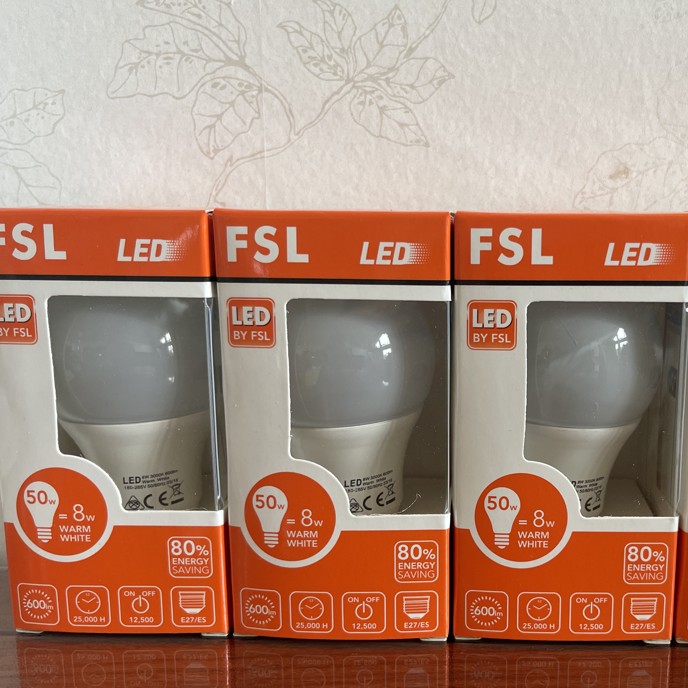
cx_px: 475
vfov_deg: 47.1
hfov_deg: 46.3
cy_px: 391
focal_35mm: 35
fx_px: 787
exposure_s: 1/118
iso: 125
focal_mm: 5.1
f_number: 1.6
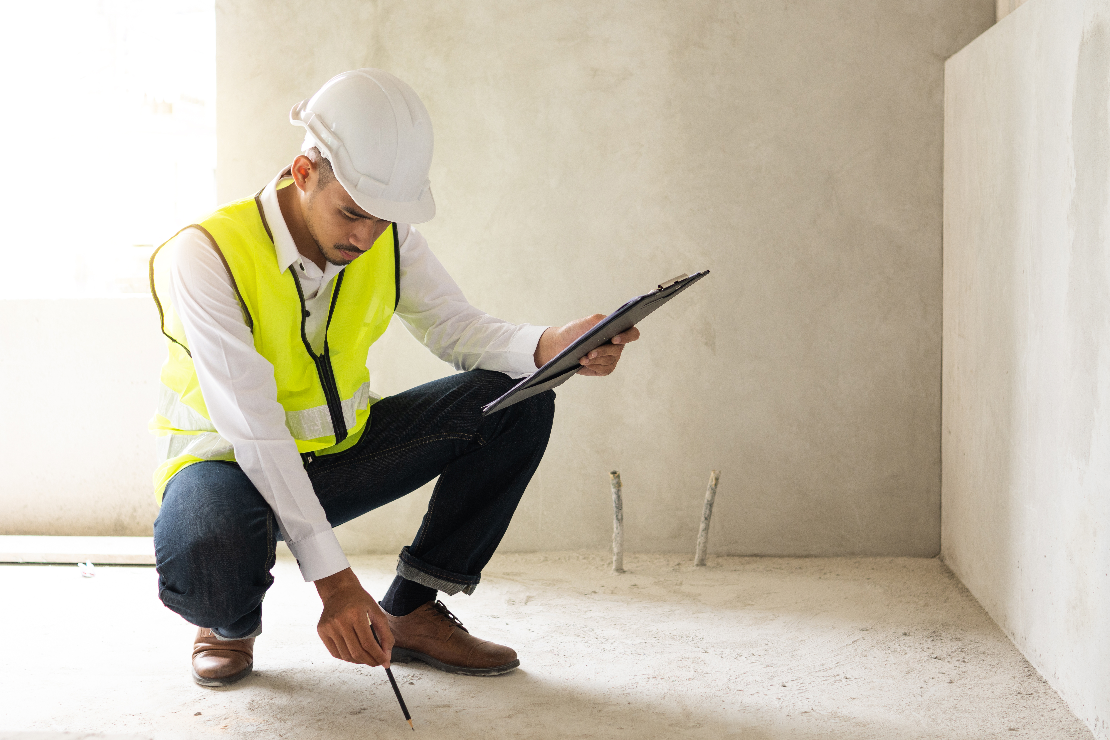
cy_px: 370
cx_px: 555
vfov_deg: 29.9
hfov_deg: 43.6
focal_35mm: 45
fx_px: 1387
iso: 160
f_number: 2.8
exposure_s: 1/100
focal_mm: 30
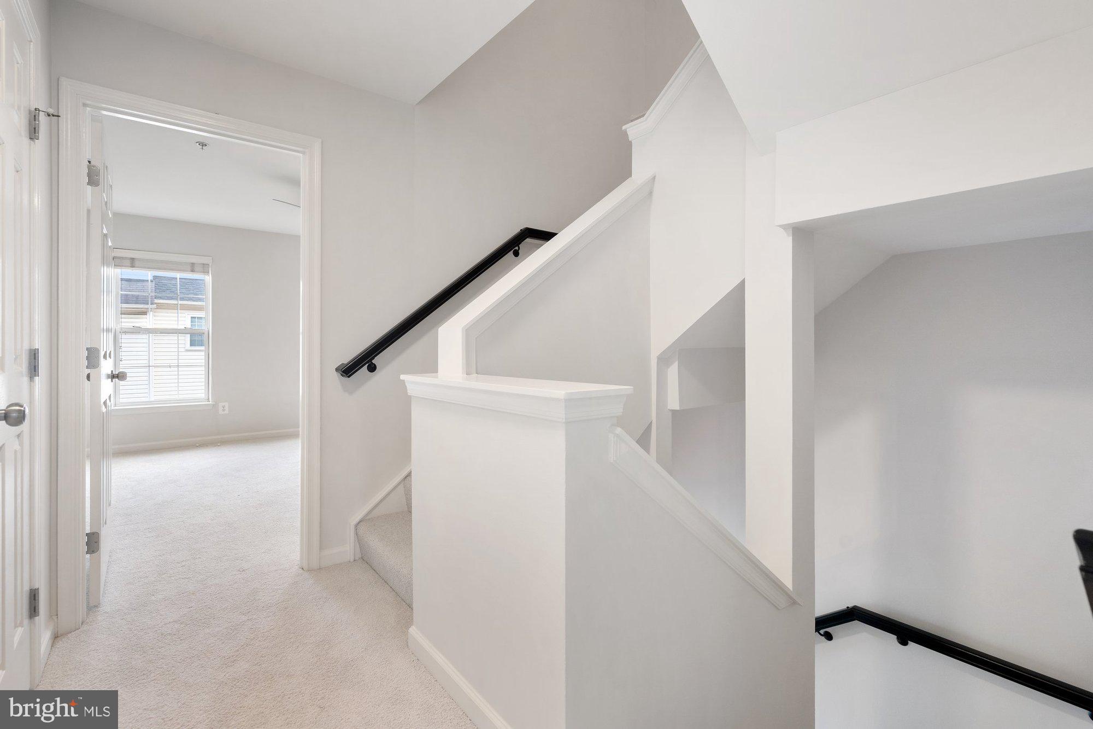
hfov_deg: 96.7
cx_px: 546
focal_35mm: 16
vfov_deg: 73.7
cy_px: 364
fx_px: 486
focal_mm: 16
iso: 500
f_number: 8
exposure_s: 1/6
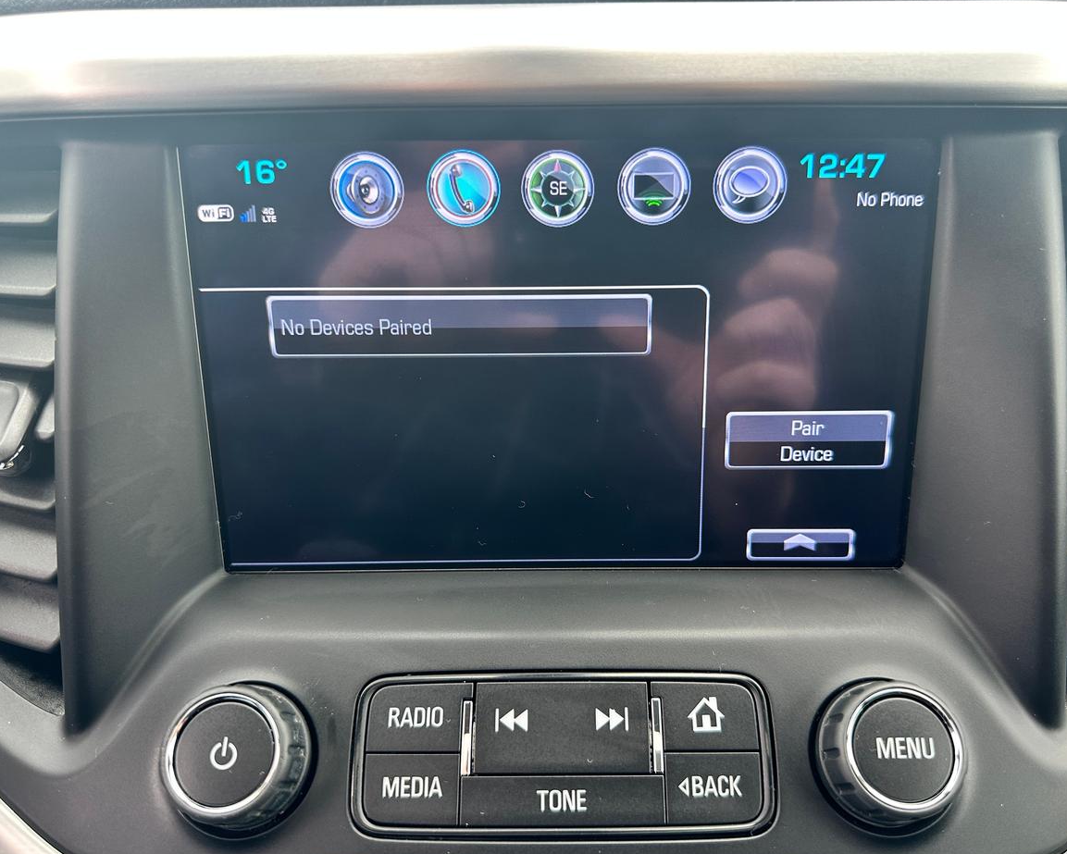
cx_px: 562
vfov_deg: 54.9
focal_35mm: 26
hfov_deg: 66.0
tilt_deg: -23.2
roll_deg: +0.6
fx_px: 821
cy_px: 433
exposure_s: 1/121
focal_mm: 6.86
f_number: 1.78
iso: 125
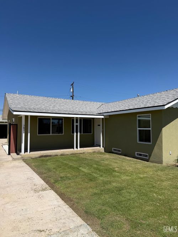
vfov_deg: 71.6
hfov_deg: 56.8
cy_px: 118
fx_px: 164
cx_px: 89
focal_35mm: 24
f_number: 1.78
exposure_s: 1/6711
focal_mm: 6.76
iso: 80
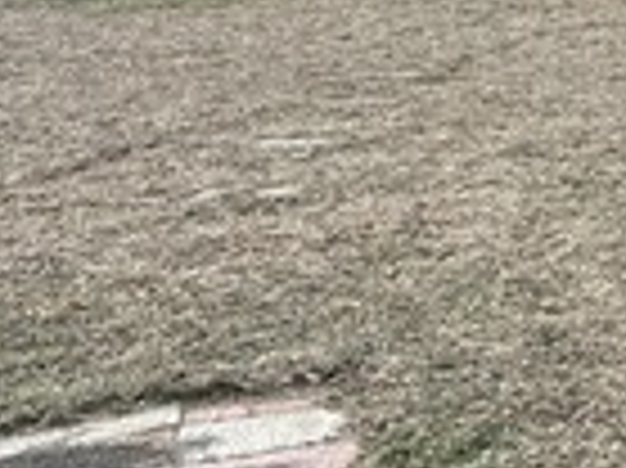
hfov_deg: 24.4
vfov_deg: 21.7
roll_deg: +1.5
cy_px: 108
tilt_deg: -12.3
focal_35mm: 67
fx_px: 1211
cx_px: 867
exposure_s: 1/99
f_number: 2.2
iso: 100
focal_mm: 2.22
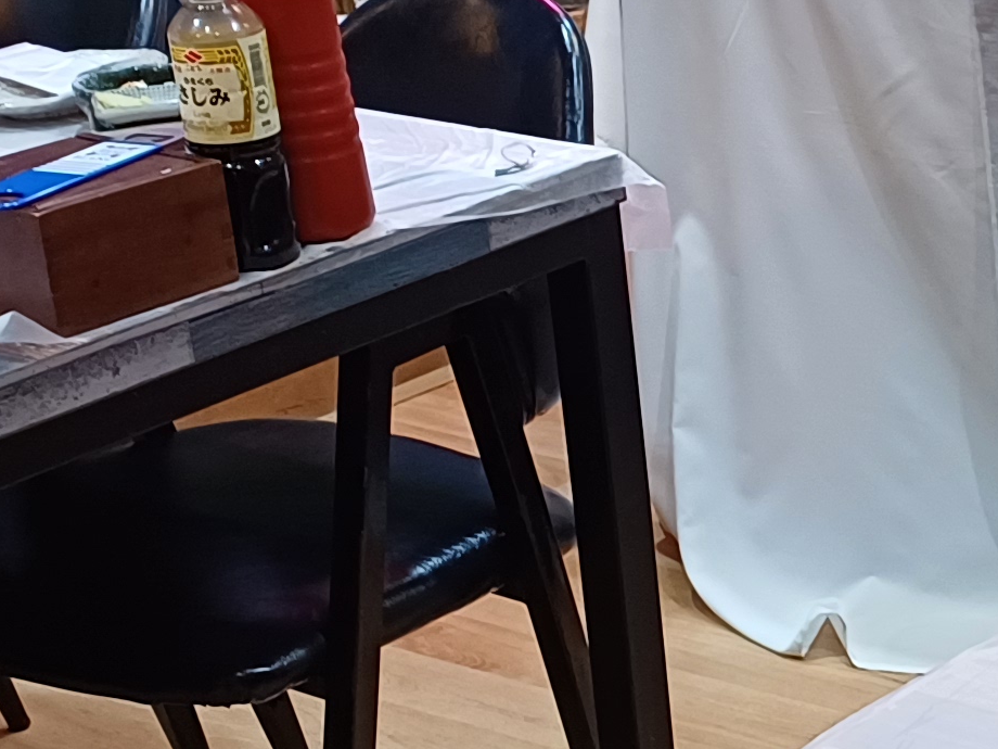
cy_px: 495
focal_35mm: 100
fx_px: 2883
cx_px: 1255
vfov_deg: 14.8
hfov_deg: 18.4
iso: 250
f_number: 1.8
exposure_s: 1/30
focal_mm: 5.06
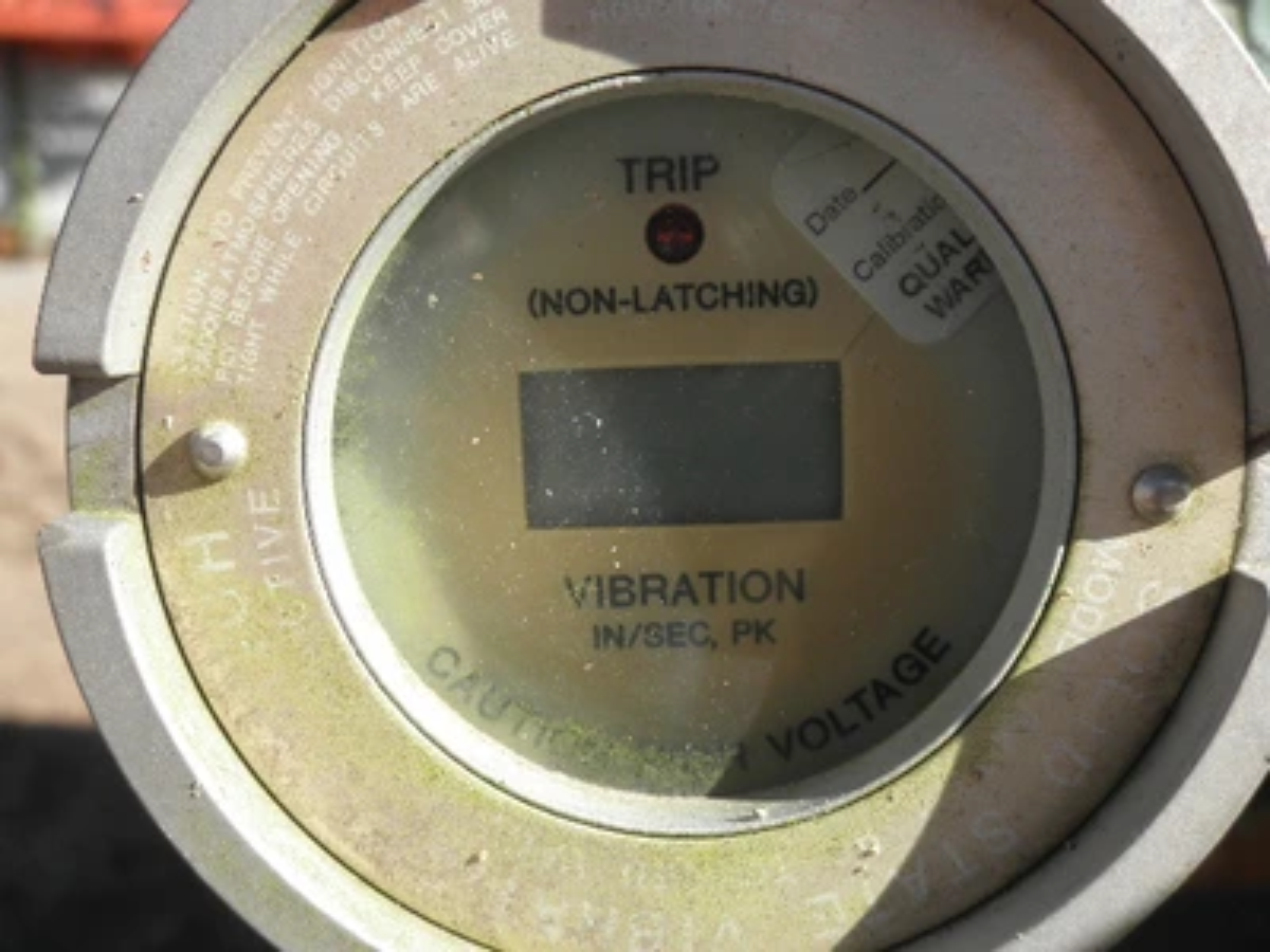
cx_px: 635
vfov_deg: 40.7
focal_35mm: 35
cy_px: 476
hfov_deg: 52.6
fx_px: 1284
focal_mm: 6.1
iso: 64
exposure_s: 1/400
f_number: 3.2
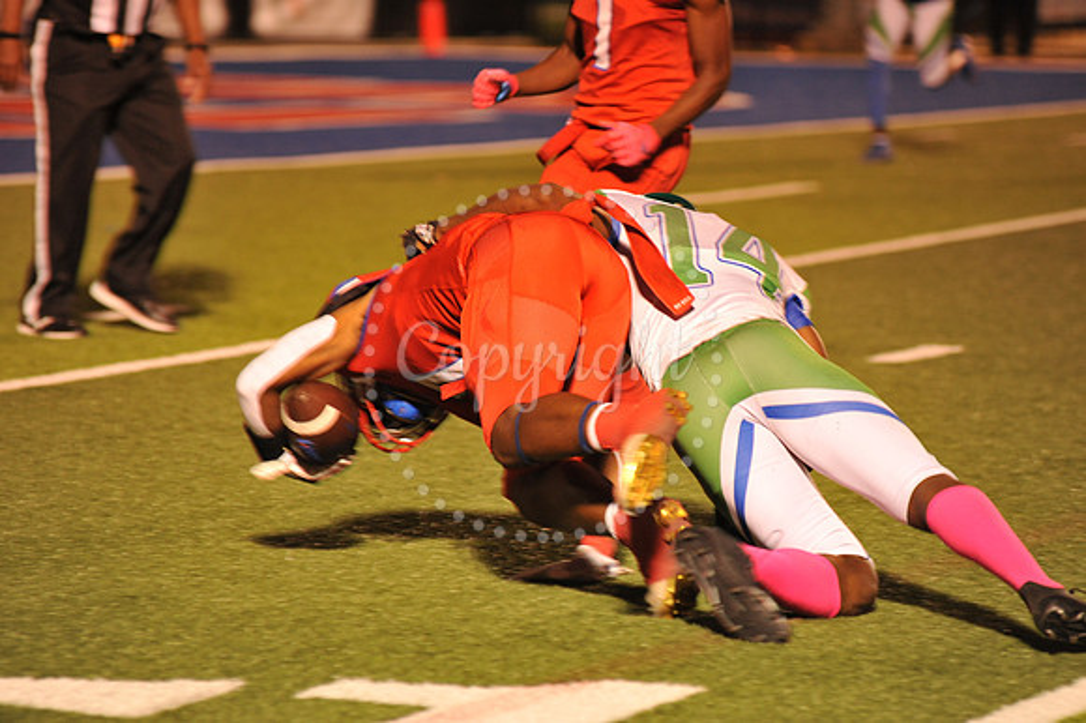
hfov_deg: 10.3
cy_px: 362
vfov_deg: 6.9
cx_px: 543
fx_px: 6030
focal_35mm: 200
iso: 2000
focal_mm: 200
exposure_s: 1/200
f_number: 4
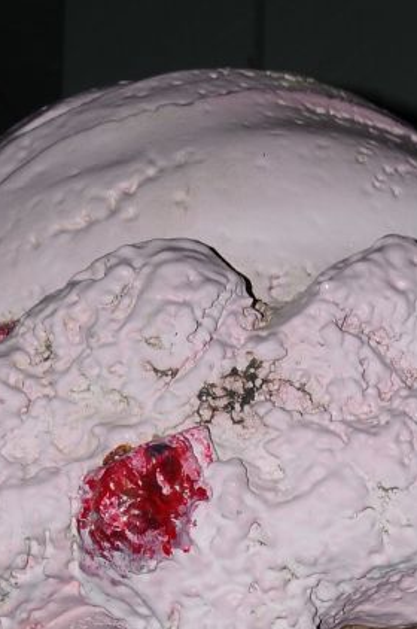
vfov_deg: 12.8
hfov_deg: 9.2
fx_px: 2580
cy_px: 1058
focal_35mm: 148
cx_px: 418
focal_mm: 26
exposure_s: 1/60
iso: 200
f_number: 3.8
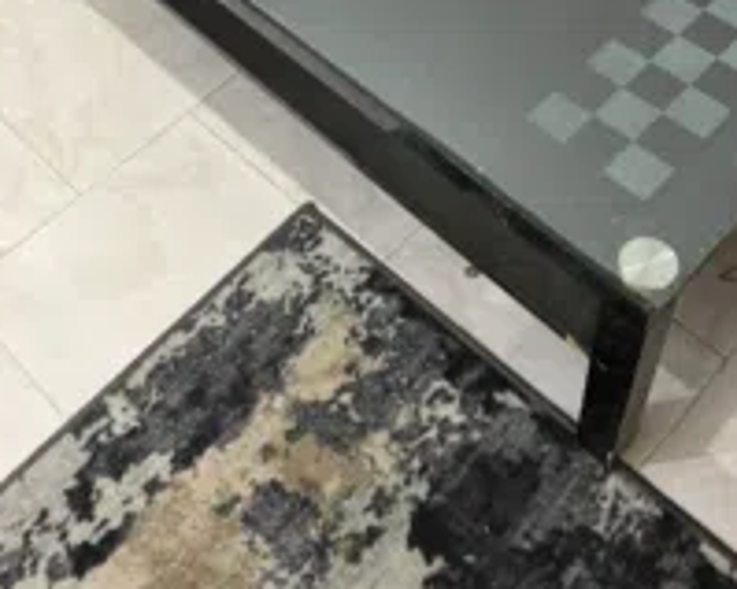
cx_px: 381
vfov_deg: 30.7
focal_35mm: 47
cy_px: 63
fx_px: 1025
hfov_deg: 39.6
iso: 500
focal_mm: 6.76
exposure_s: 1/50
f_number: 1.78
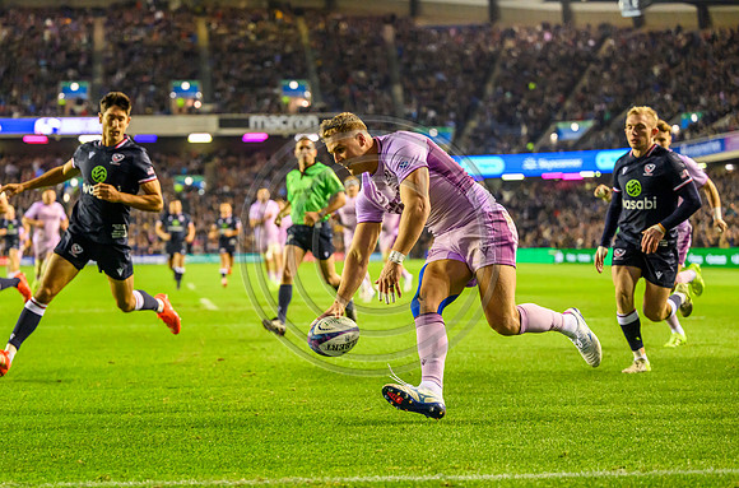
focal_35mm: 93
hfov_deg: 22.0
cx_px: 351
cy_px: 274
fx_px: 1901
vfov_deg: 14.6
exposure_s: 1/1000
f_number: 2.8
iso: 5000
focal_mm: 82
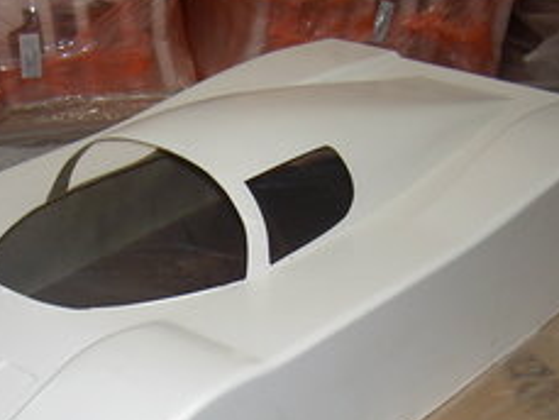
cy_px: 330
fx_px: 1099
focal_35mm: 68
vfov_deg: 21.4
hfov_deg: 28.4
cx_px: 198
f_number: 2.8
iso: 100
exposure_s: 1/59.5
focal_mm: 8
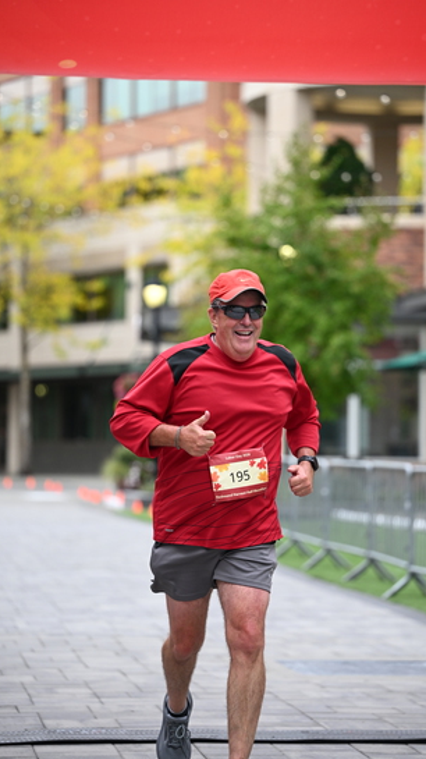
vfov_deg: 16.9
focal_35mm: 127
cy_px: 380
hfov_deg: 9.5
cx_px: 240
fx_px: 2554
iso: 640
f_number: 2.8
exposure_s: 1/1600
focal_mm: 120
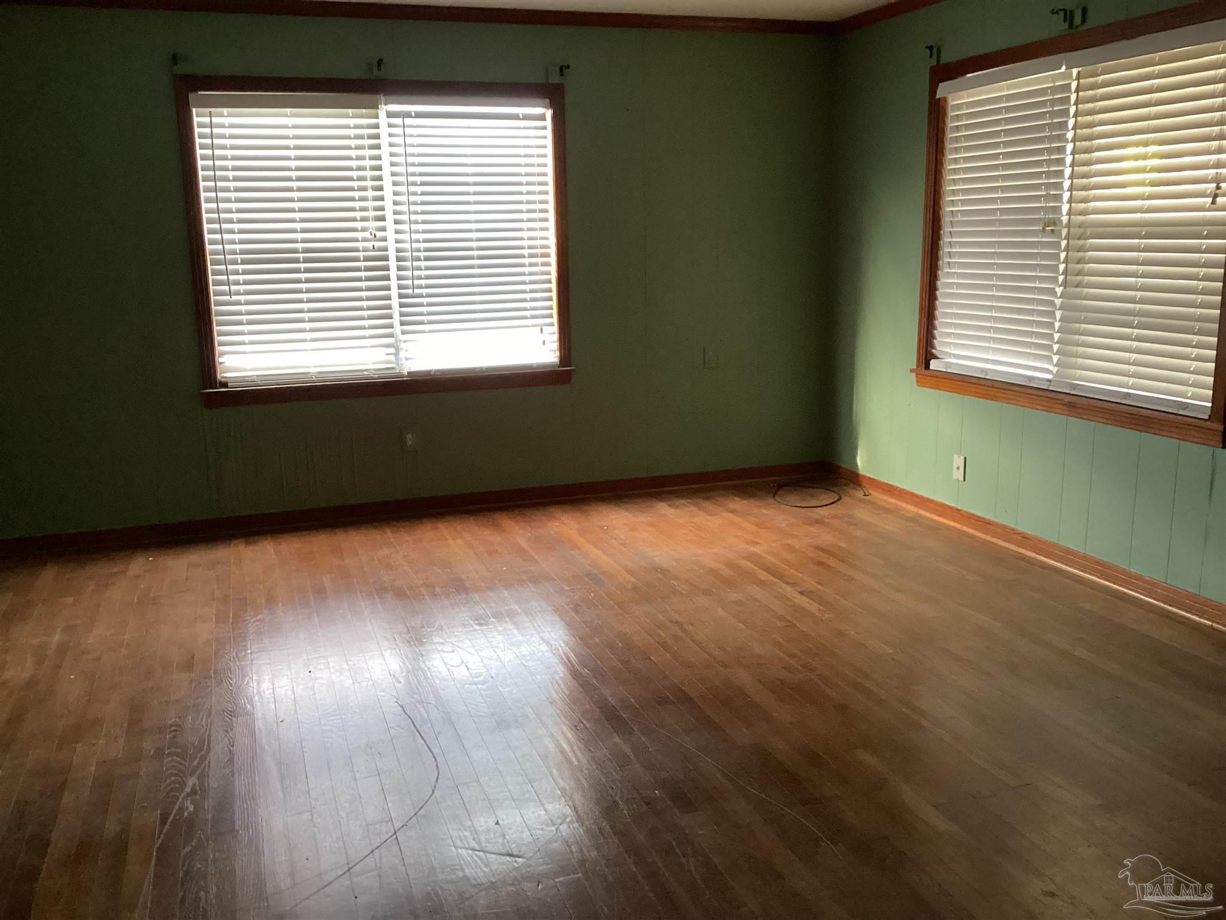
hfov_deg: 58.4
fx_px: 1098
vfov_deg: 45.4
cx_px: 613
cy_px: 460
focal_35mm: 31
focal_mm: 3.3
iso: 320
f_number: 2.4
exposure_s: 1/60
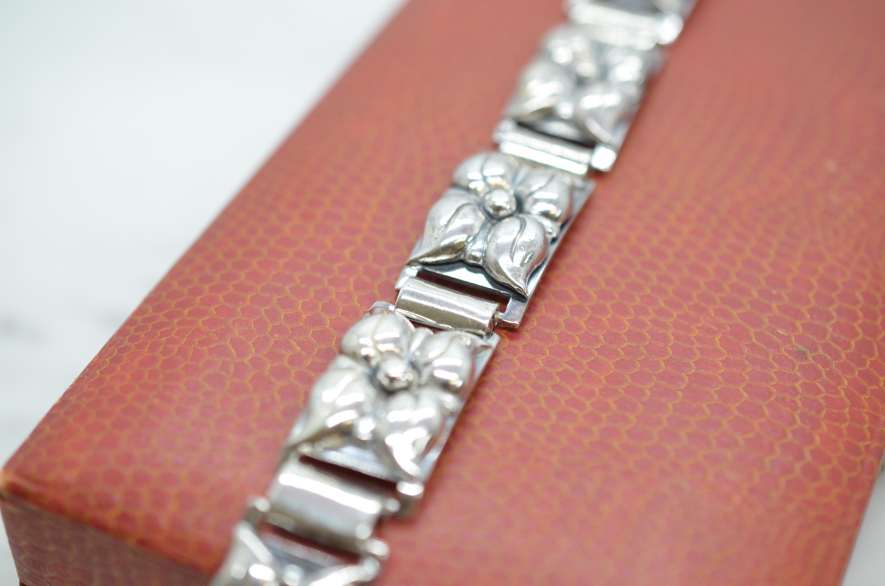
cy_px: 293
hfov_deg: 33.5
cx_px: 442
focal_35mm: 60
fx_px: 1472
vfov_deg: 22.5
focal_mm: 40
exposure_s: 1/1600
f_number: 4
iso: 2500
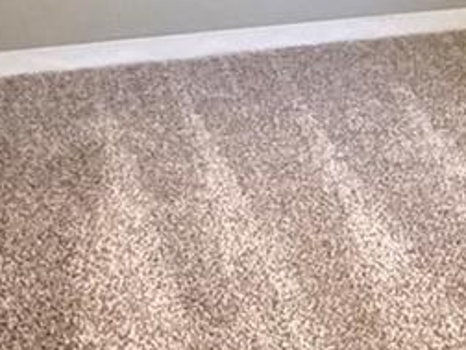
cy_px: -204
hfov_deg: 23.3
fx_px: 1077
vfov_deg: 16.5
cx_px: 475
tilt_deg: -5.2
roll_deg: -0.9
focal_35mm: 80
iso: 1250
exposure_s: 1/60
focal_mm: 2.22
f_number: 2.2
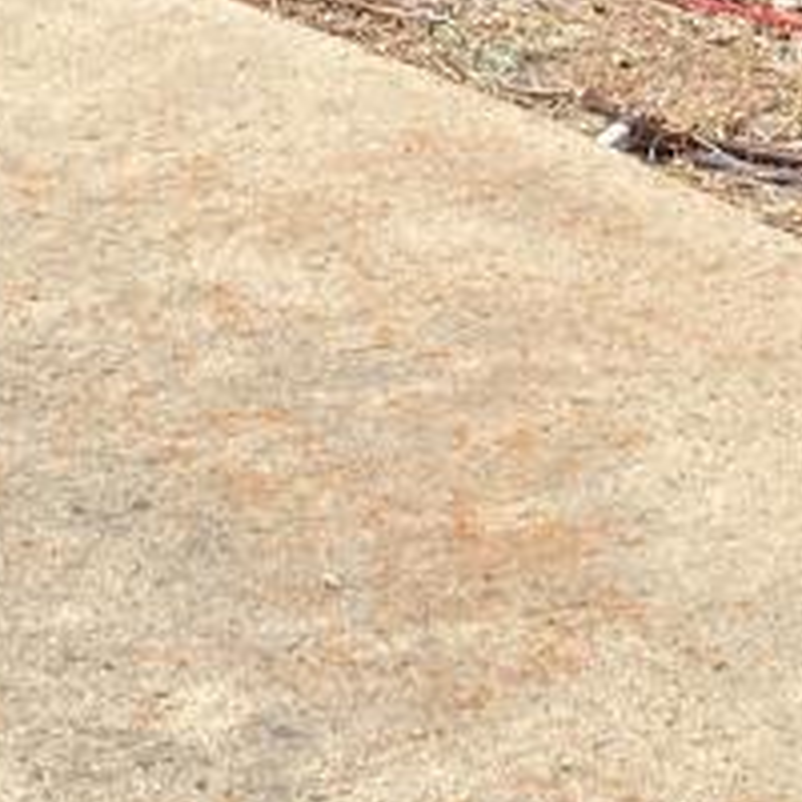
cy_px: -672
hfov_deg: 10.2
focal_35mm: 172
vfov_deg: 9.6
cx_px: 509
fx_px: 4508
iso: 32
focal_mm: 4.25
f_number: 1.8
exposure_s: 1/1447
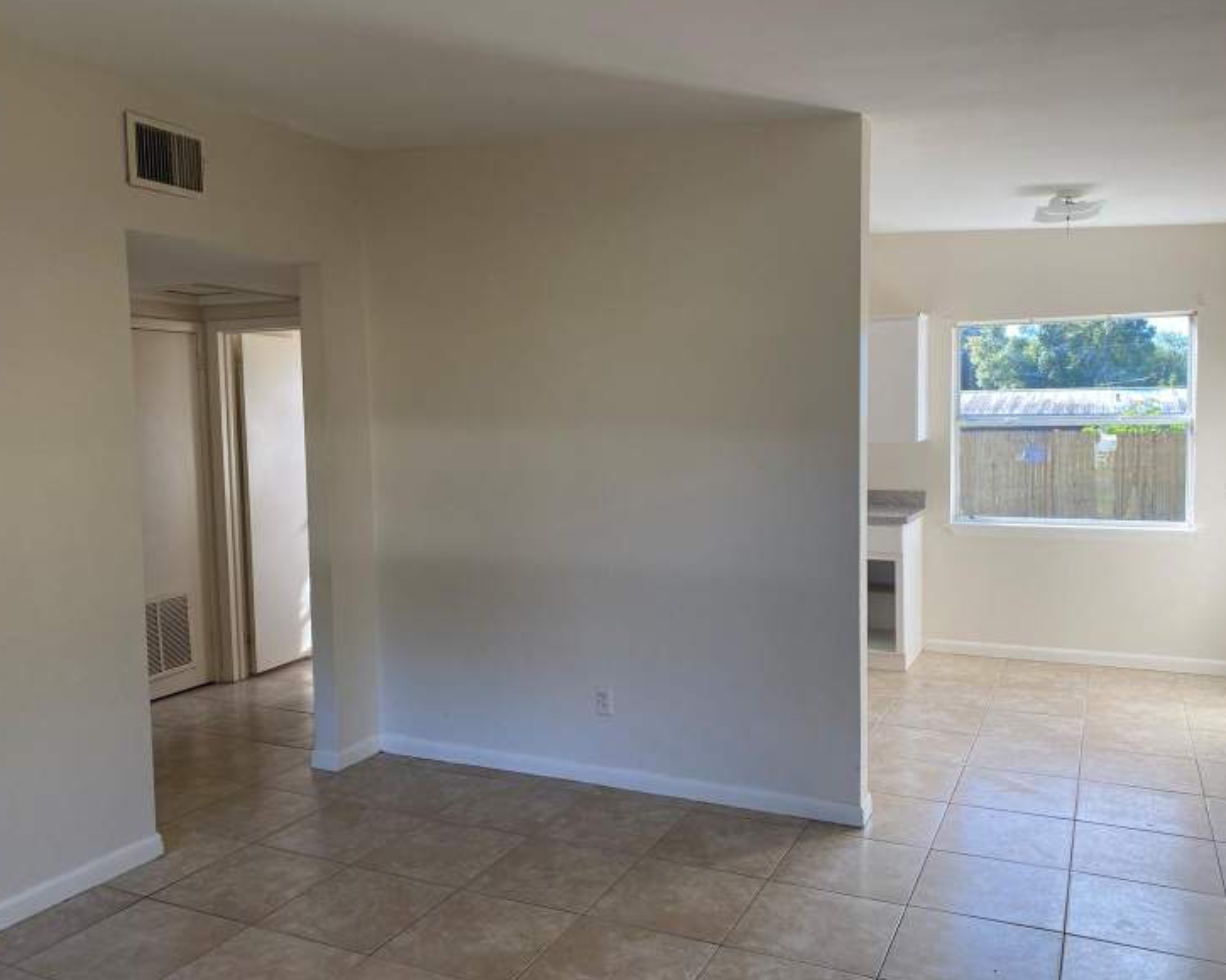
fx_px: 1016
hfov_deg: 62.2
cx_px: 629
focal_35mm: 28
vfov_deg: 51.5
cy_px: 490
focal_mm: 4.25
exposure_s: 1/187
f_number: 1.8
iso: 32
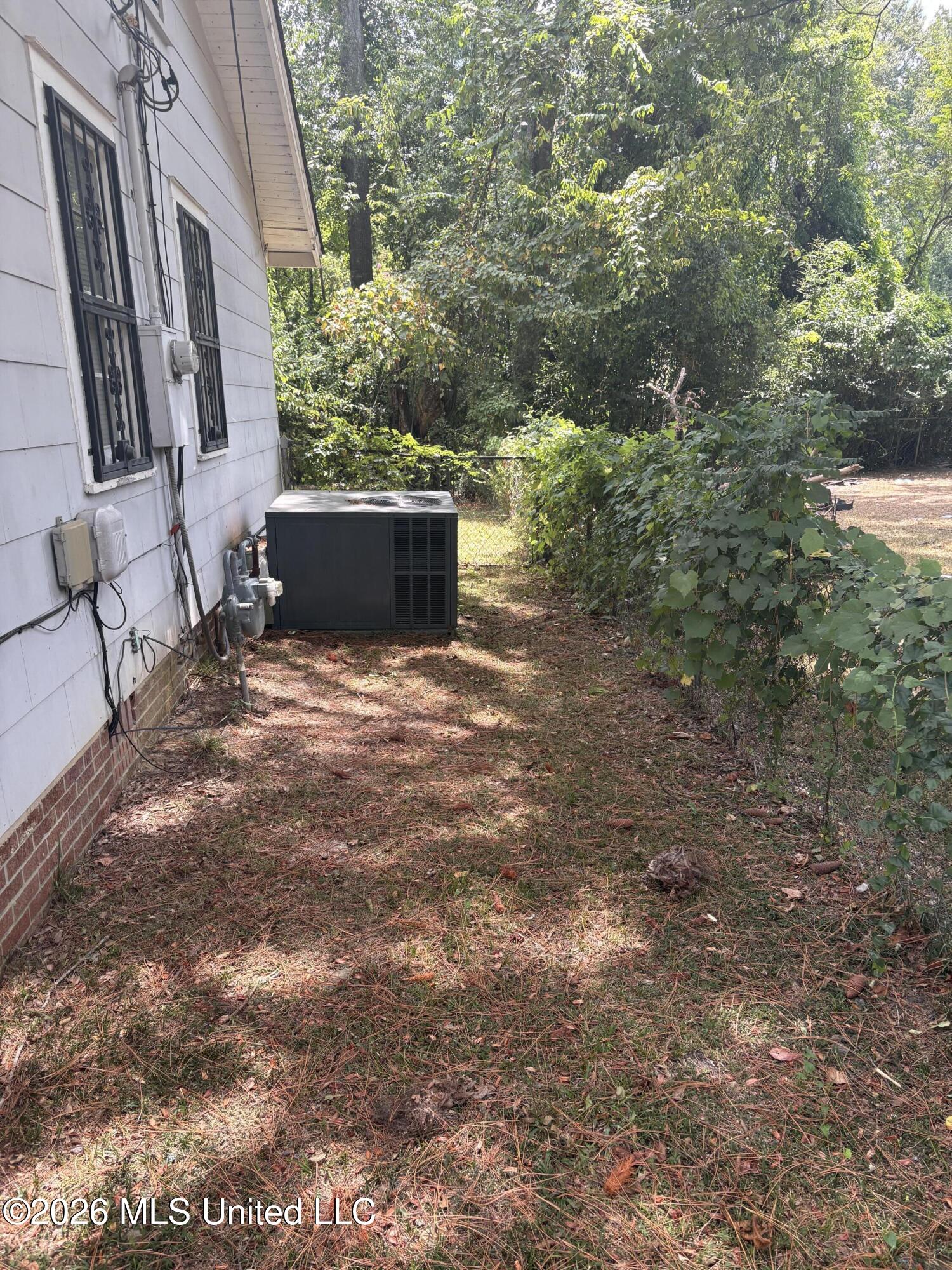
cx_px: 476
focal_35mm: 26
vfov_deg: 67.3
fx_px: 953
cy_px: 635
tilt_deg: -14.3
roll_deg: +2.5
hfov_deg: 53.1
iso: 50
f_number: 1.6
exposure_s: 1/233
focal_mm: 5.96
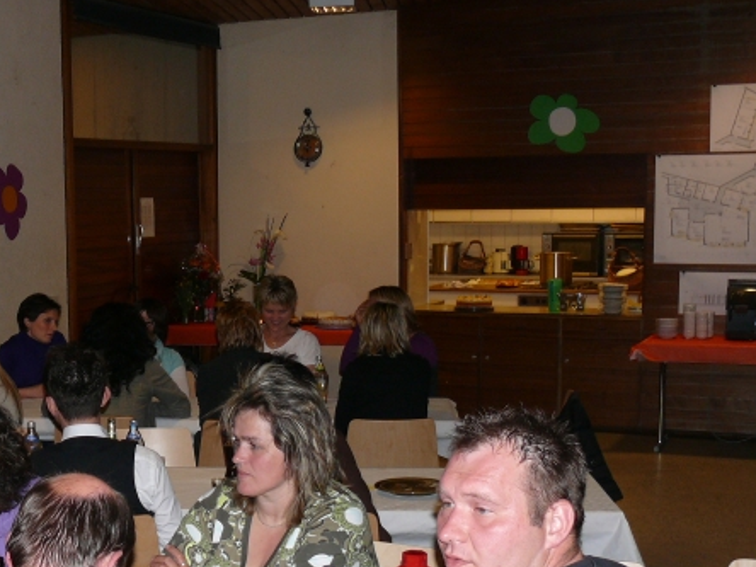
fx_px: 1376
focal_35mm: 63
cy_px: 415
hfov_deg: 29.5
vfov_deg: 23.1
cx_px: 87
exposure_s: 1/30
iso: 125
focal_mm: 7.4
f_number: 2.8
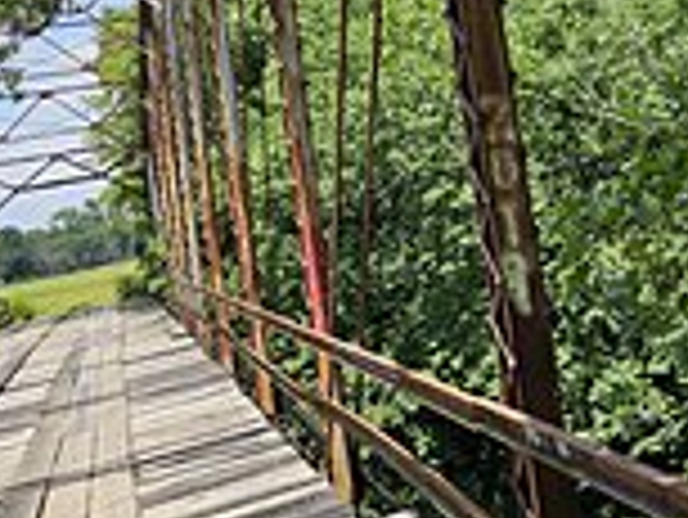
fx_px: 1193
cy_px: -45
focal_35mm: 60
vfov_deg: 23.1
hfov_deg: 28.5
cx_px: 796
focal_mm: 6.3
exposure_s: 1/494
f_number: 1.7
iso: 10
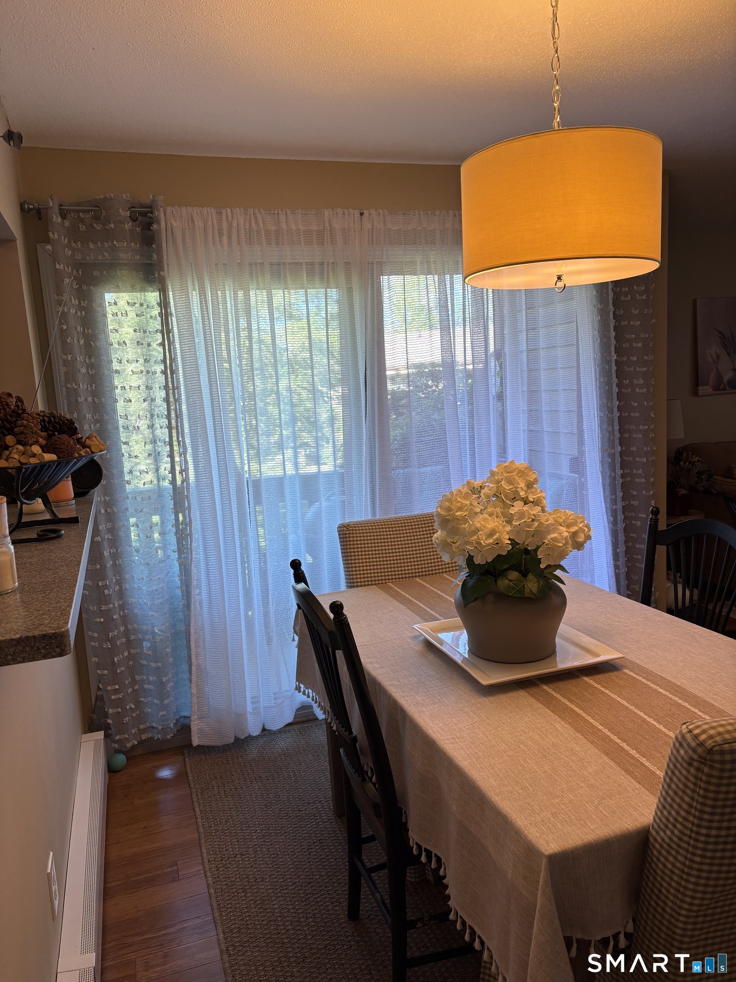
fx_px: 737
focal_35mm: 26
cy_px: 491
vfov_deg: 67.3
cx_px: 368
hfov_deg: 53.1
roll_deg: +3.2
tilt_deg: -7.6
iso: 125
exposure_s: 1/120
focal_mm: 5.96
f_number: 1.6
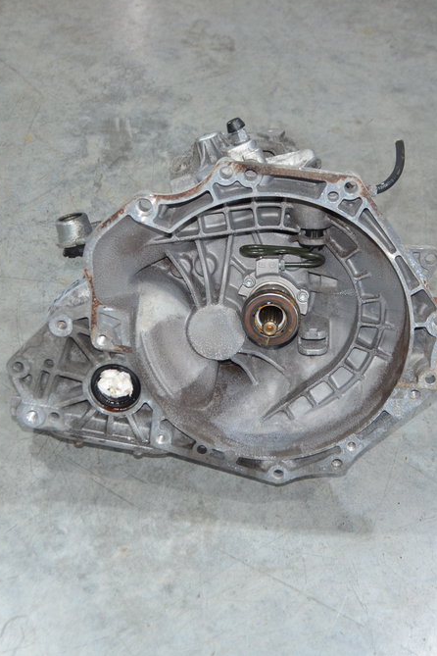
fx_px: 1001
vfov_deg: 36.2
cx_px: 236
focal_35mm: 55
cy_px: 325
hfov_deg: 24.6
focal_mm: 24
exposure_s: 1/60
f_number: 4
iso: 720
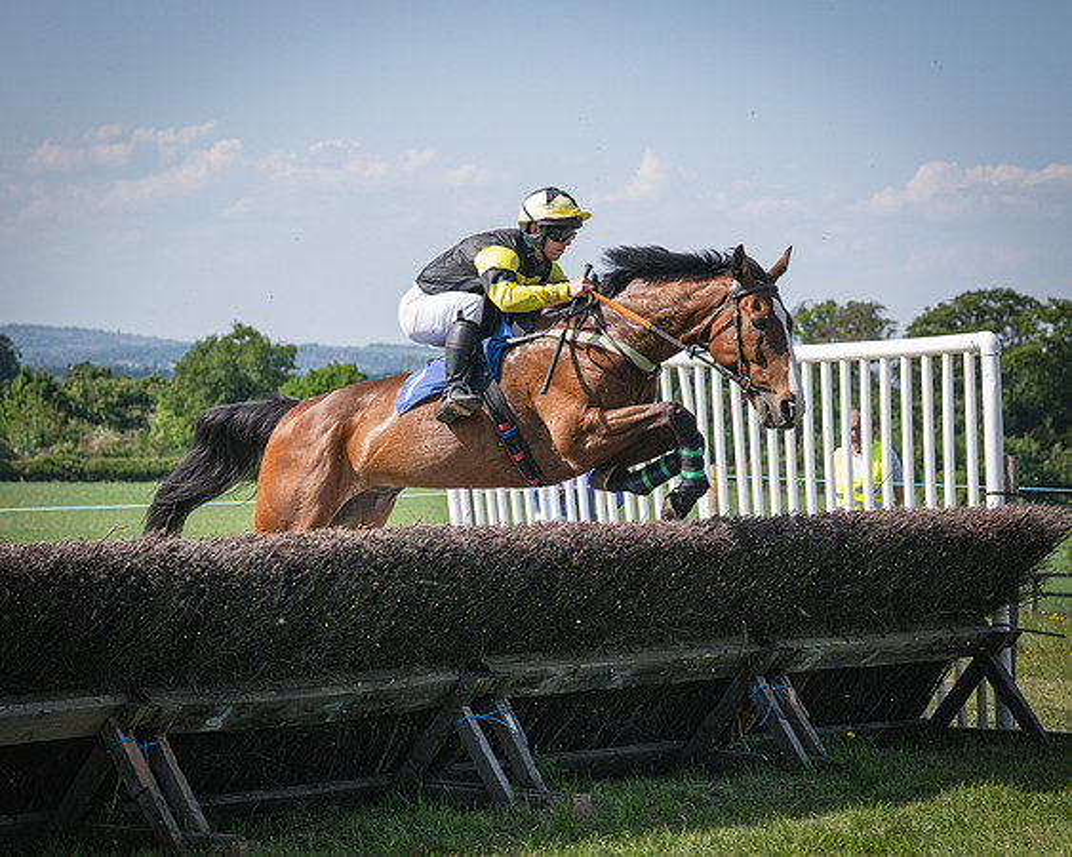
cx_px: 344
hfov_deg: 15.7
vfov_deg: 12.6
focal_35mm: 122
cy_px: 406
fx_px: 3870
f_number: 4
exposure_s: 1/3200
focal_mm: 70
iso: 400
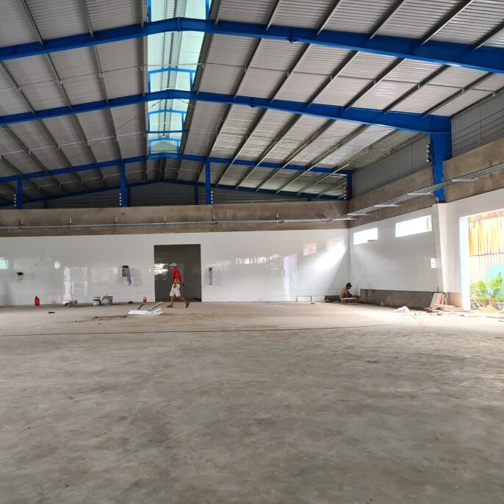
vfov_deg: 49.7
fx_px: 544
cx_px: 141
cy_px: 270
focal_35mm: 33
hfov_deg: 48.3
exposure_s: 1/100
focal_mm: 7
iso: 400
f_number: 1.8
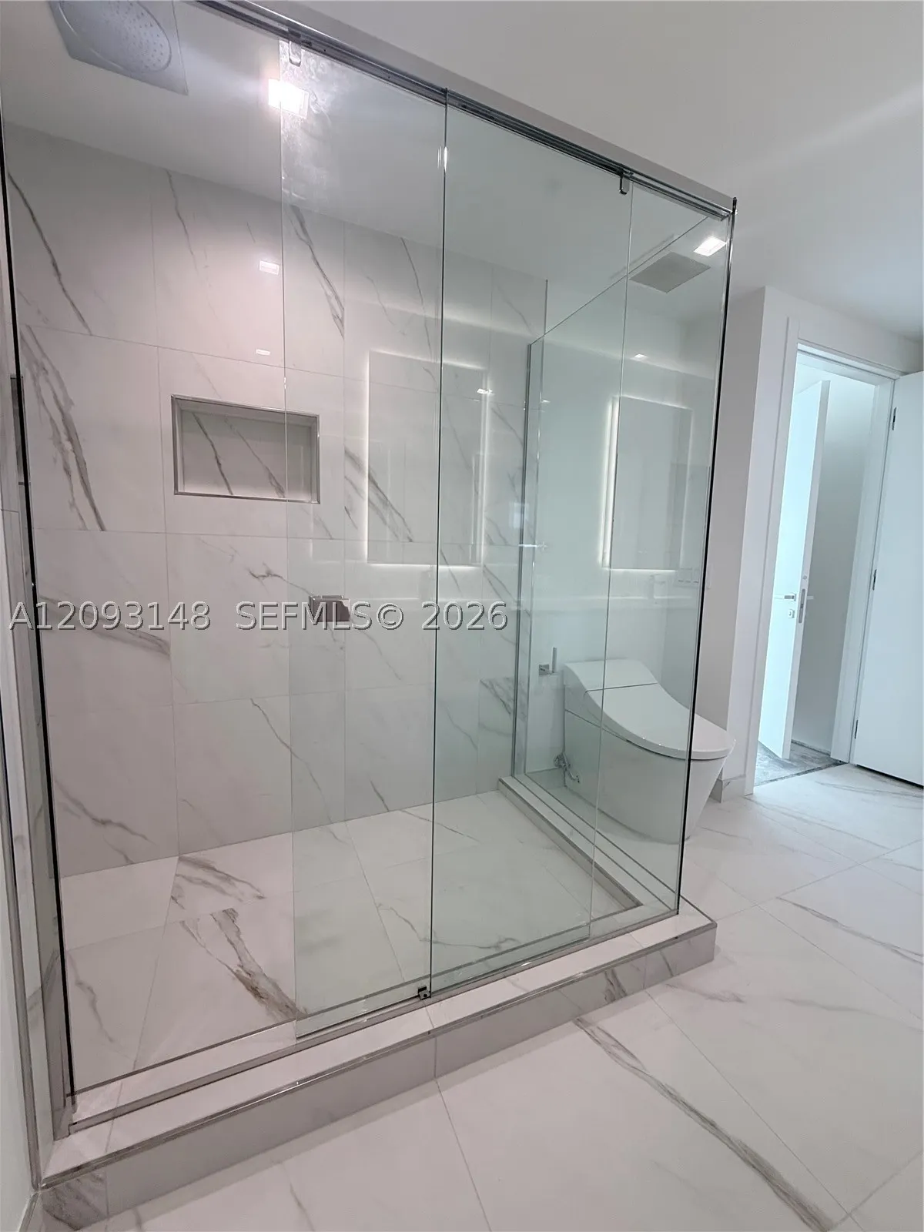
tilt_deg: -5.4
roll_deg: -1.9
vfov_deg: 102.1
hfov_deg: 85.7
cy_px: 616
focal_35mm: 14
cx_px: 462
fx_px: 498
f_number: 2.2
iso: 100
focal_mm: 2.22
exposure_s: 1/120
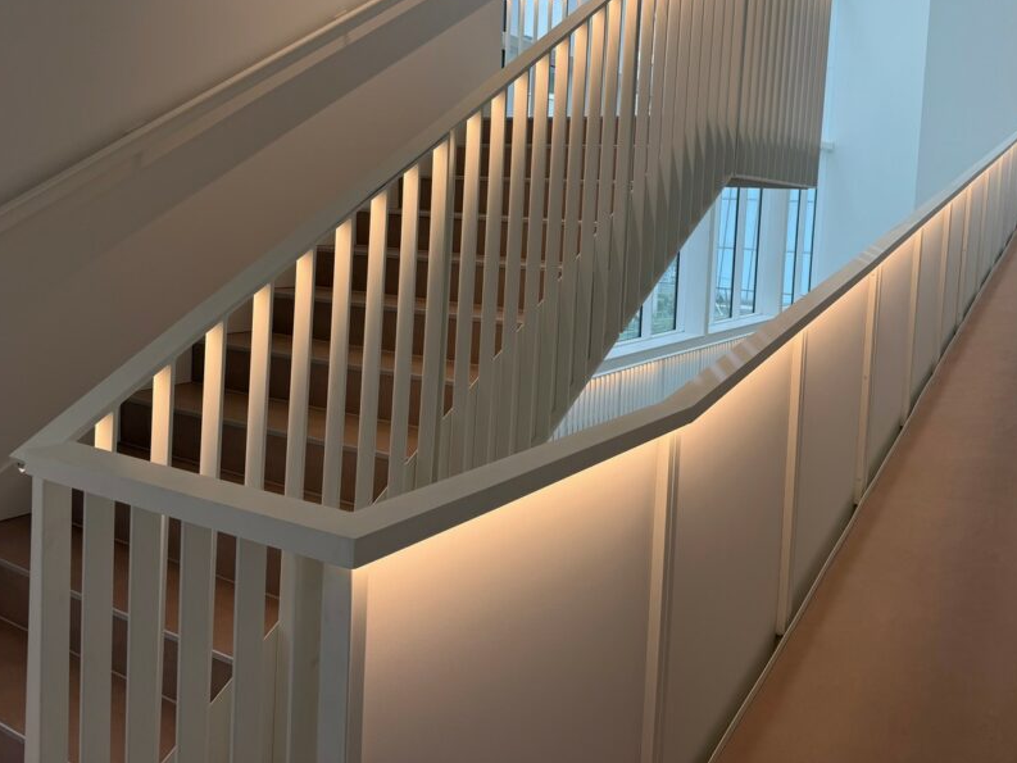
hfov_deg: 58.2
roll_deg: -2.9
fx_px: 911
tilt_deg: -3.8
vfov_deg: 45.0
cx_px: 562
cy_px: 272
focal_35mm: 31
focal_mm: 6.76
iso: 80
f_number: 1.78
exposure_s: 1/399
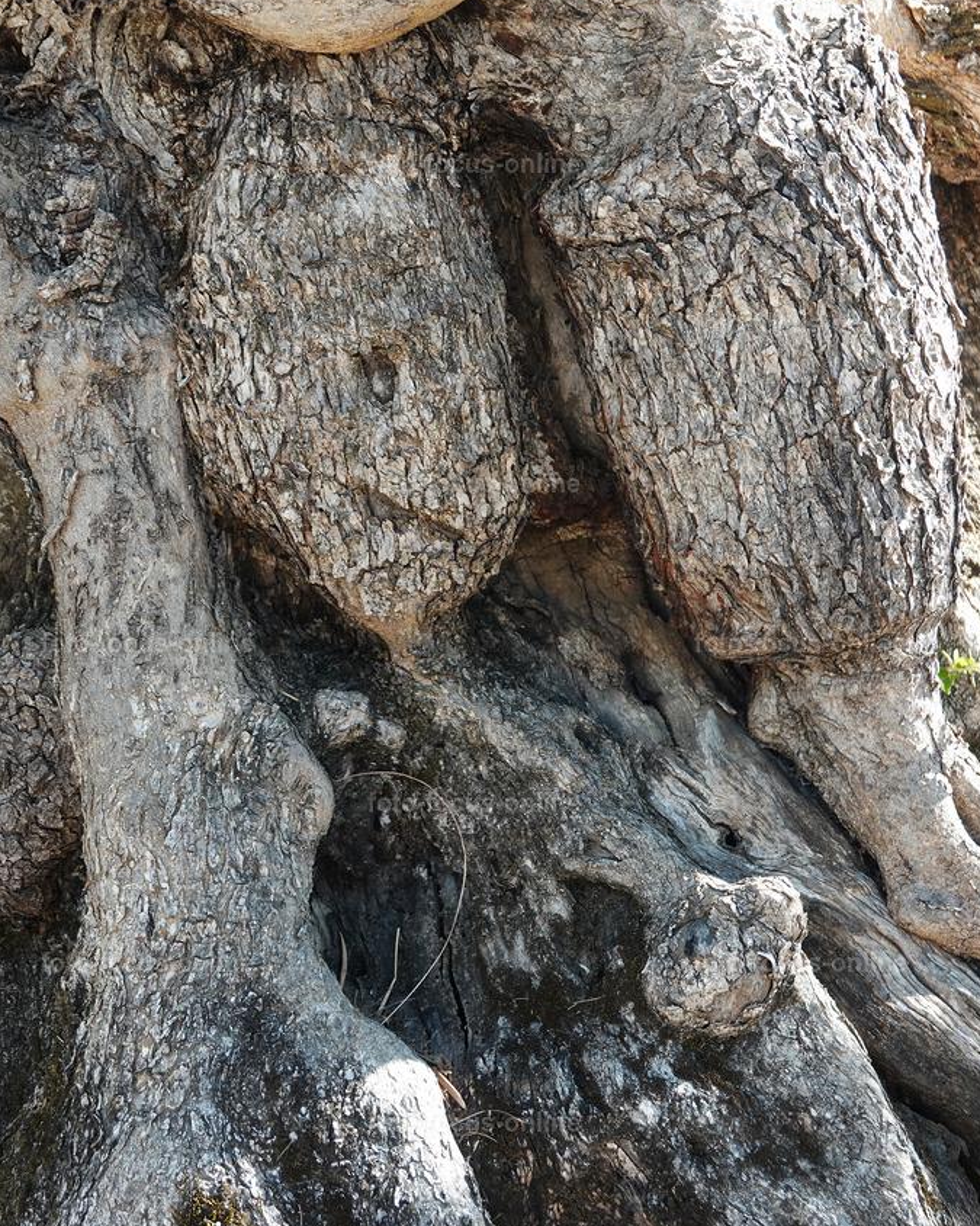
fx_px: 2973
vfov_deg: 23.3
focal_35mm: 82
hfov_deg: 18.7
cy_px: 539
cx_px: 493
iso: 250
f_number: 3.5
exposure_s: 1/80
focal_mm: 26.42
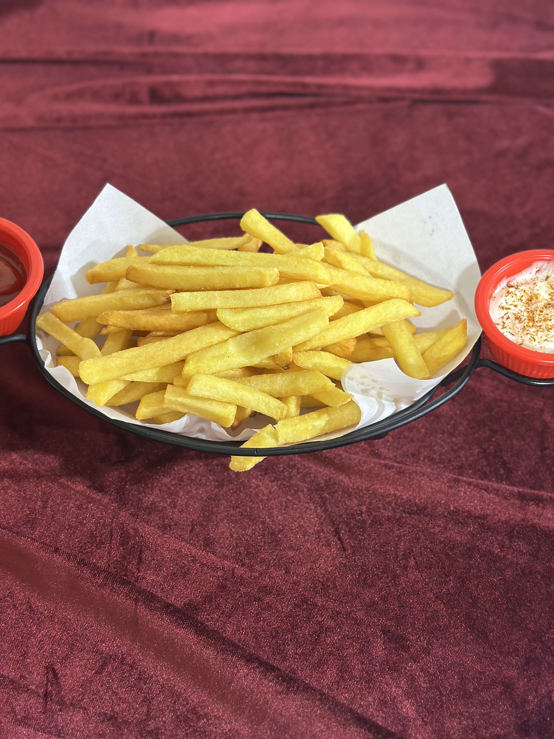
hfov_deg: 30.3
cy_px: 370
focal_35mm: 48
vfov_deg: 39.7
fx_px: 1024
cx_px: 277
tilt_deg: -55.7
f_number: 1.78
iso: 200
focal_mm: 6.86
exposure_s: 1/50
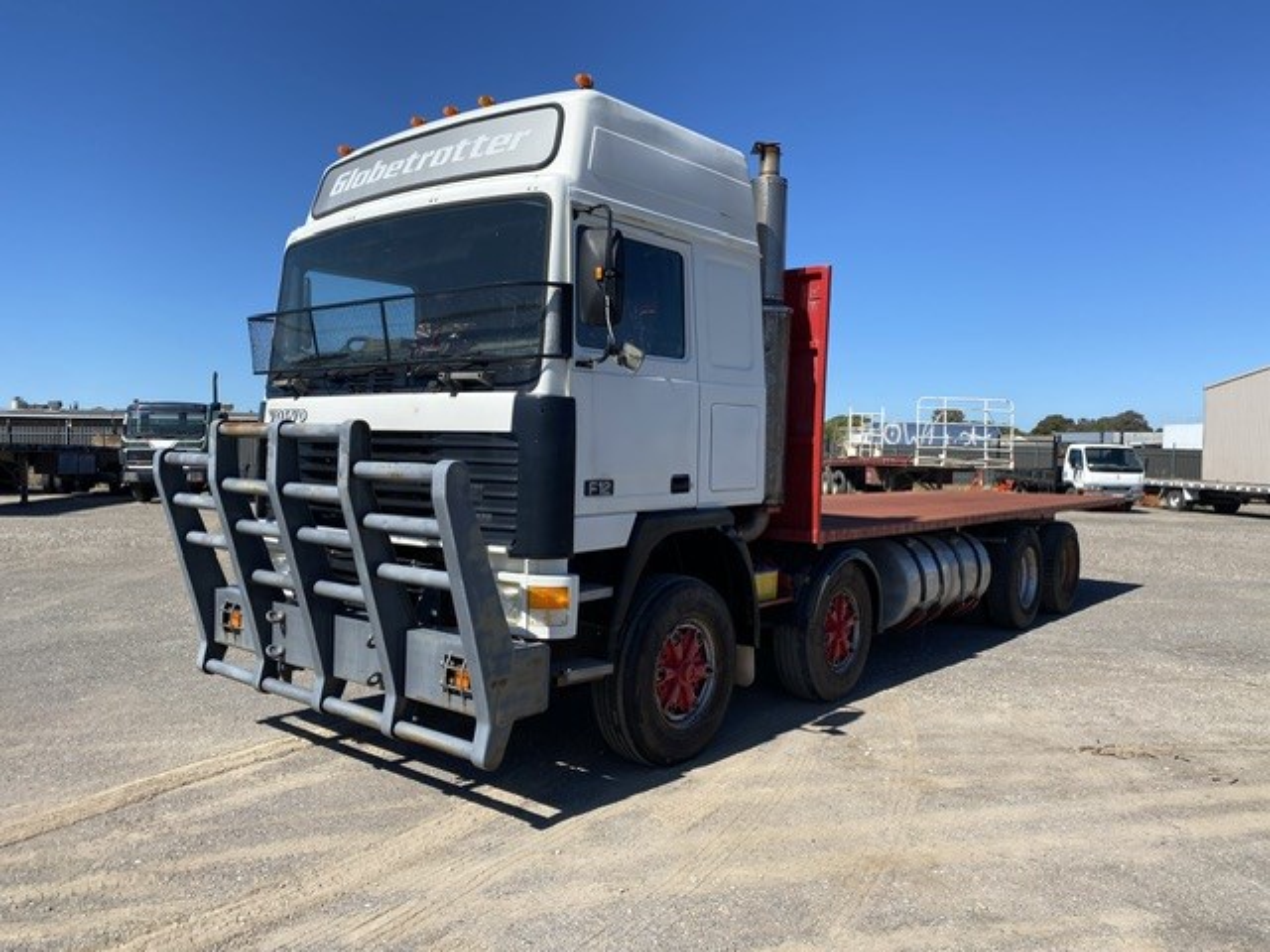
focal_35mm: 26
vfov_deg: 53.1
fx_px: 954
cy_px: 476
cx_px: 635
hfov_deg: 67.3
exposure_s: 1/3125
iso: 32
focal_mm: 4.25
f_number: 1.8
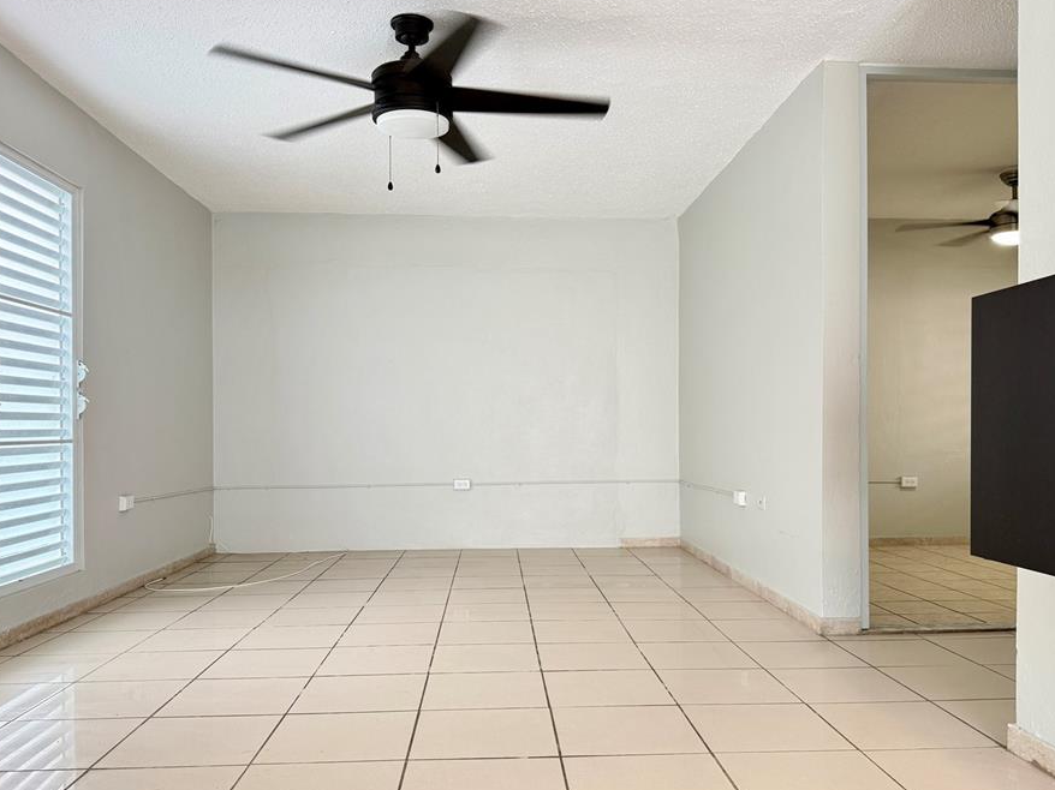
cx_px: 540
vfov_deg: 49.7
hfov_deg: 63.5
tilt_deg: +1.0
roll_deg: +0.1
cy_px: 424
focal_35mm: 28
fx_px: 853
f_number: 1.78
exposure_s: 1/60
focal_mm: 6.76
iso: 160
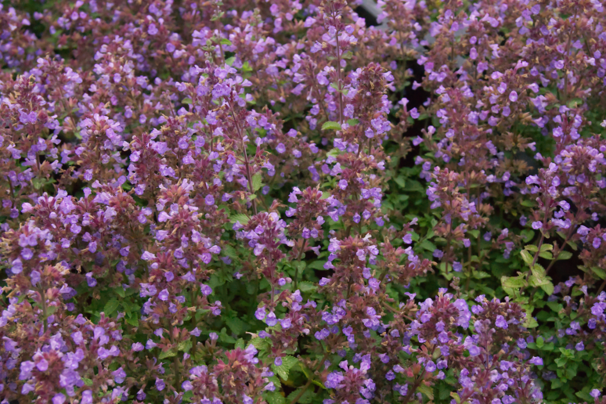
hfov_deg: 29.9
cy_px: 202
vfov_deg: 20.2
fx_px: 1136
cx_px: 303
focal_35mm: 68
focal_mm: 45
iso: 3200
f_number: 10
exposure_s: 1/320
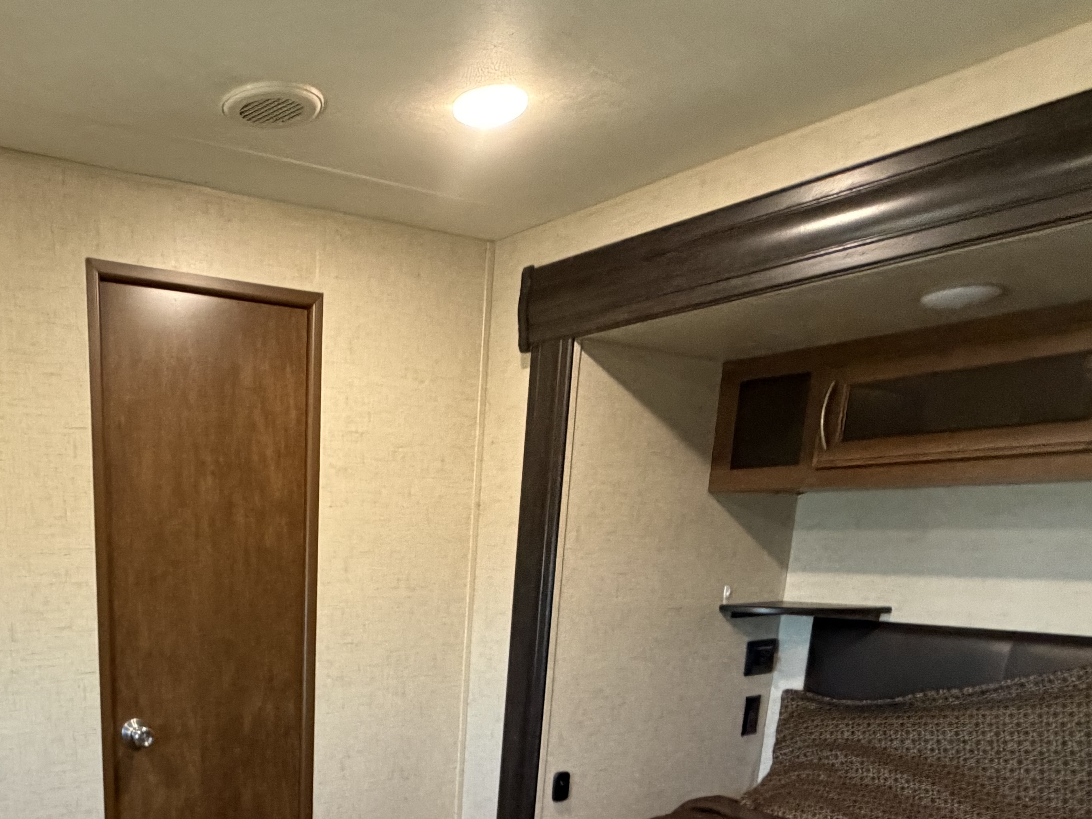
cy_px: 760
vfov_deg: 42.3
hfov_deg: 56.0
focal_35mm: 30
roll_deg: -0.6
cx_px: 229
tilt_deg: -11.5
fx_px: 946
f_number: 2.2
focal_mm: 2.22
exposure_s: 1/60
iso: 640
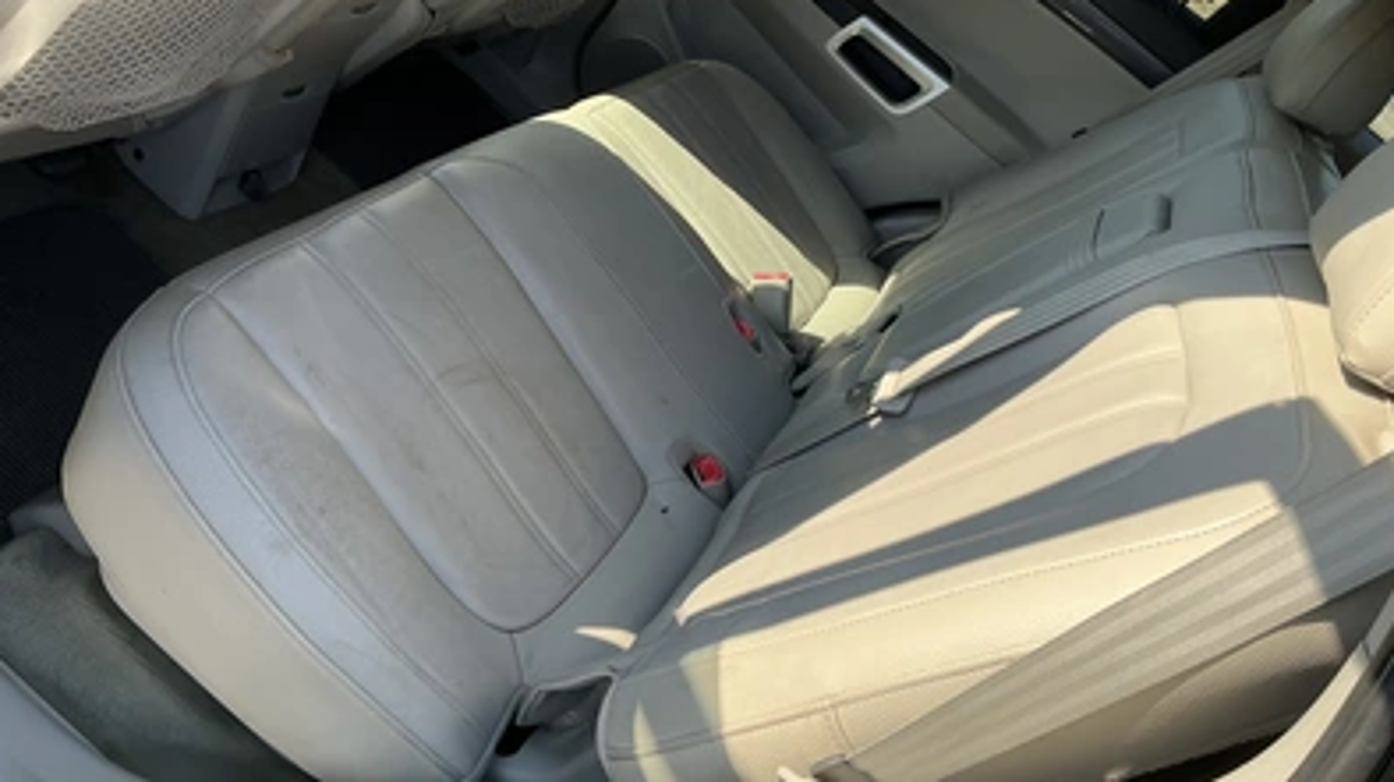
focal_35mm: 31
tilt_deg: -27.9
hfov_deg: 62.7
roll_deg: -43.4
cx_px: 704
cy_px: 294
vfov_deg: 37.5
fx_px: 1145
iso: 25
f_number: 1.8
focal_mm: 3
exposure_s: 1/333
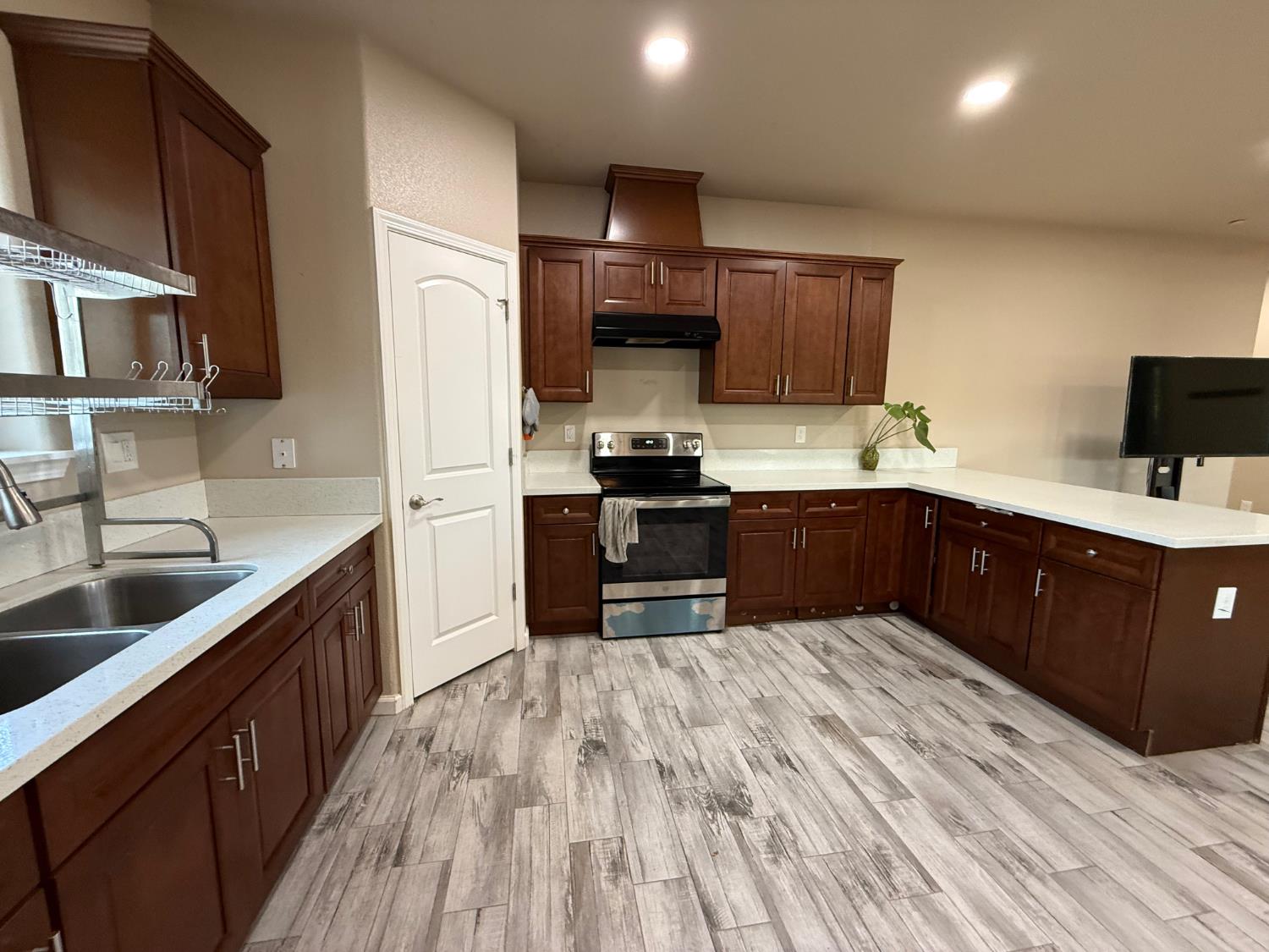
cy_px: 476
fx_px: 513
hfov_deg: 102.1
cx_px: 634
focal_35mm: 14
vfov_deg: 85.7
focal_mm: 2.22
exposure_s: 1/60
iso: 250
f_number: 2.2
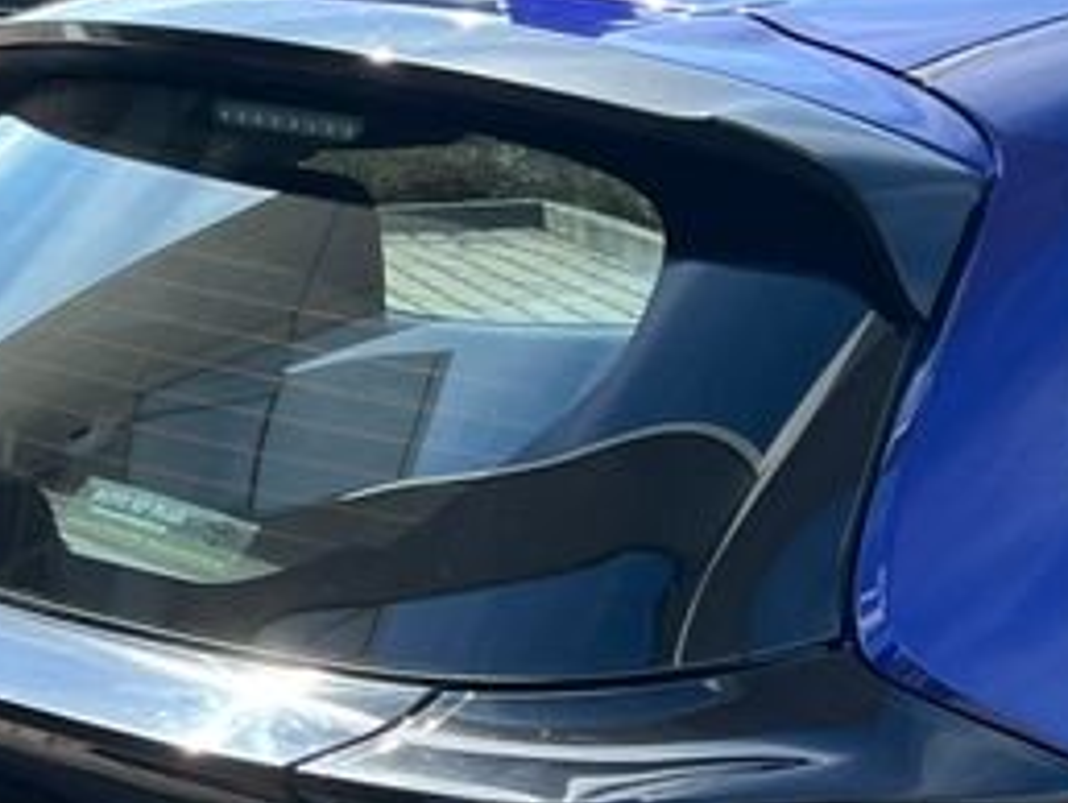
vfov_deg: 13.9
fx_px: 3181
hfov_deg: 18.7
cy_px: 1006
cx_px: 993
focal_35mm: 103
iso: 50
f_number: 1.6
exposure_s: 1/804
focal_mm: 5.1
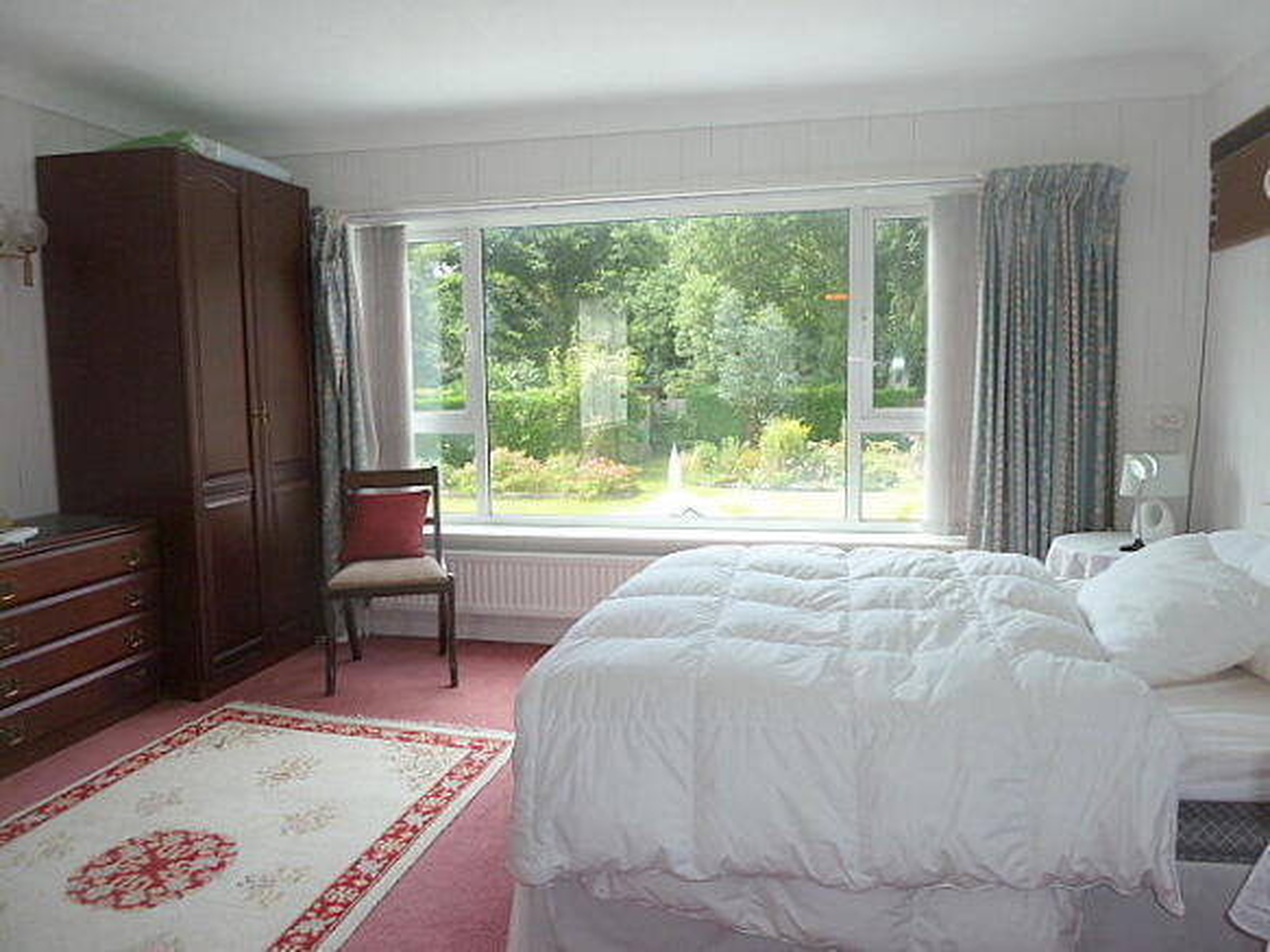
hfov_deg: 69.4
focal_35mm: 25
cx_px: 635
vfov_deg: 54.9
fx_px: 917
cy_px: 476
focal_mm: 4.1
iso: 100
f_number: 3.5
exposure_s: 1/100
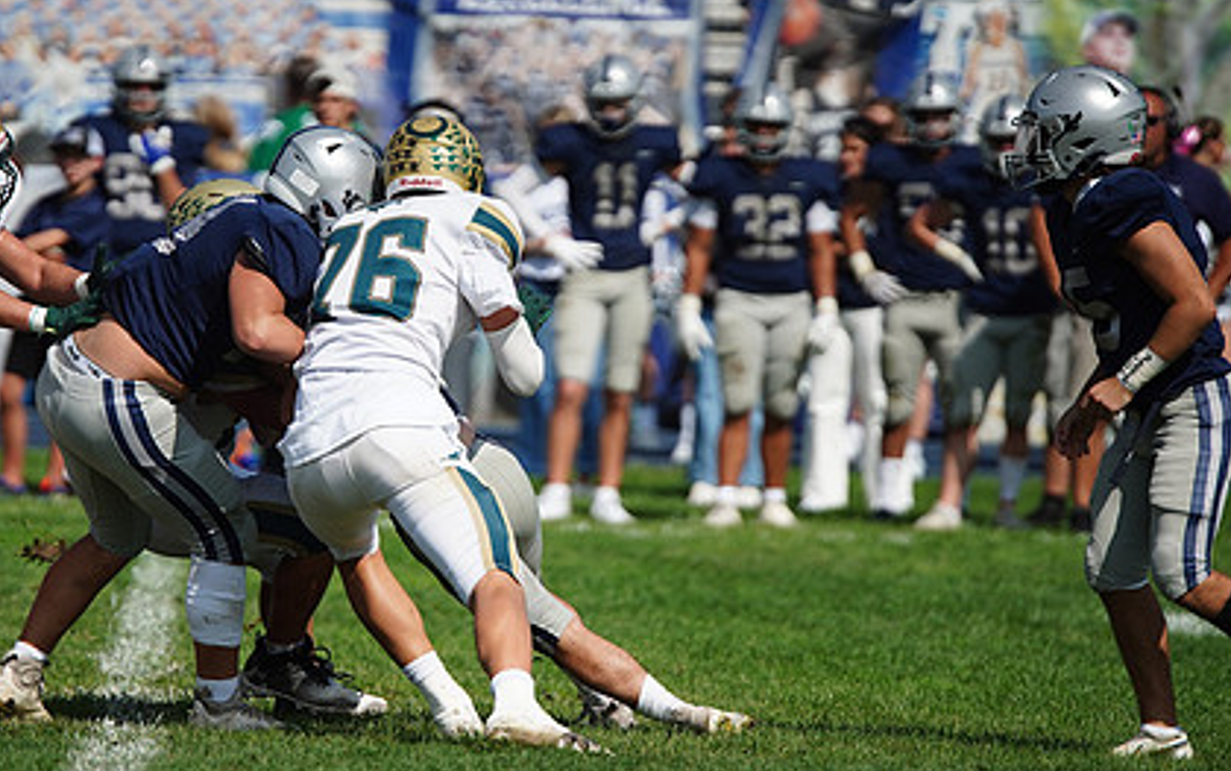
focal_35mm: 422
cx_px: 443
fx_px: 14165
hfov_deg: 5.0
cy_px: 383
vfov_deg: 3.1
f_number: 2.8
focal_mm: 300
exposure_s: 1/8000
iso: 400
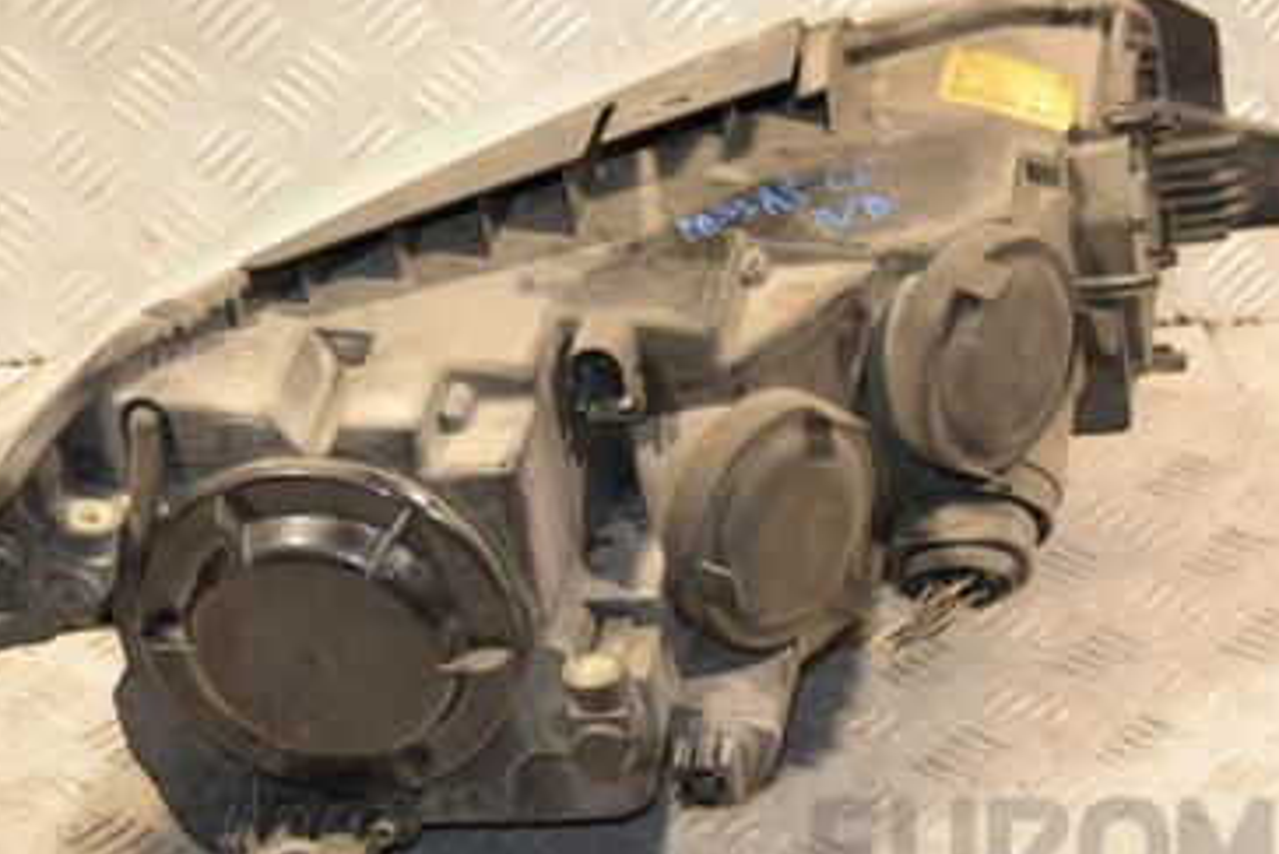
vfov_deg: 14.6
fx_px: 3341
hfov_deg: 21.7
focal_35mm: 94
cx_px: 745
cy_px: 383
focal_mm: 38
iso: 800
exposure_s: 1/160
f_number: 5
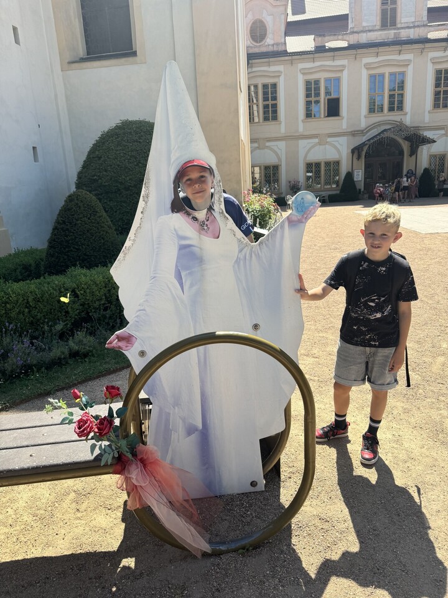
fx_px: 414
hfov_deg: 56.8
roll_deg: +2.7
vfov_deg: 71.6
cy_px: 299
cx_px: 224
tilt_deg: -15.0
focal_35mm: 24
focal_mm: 6.76
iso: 80
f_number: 1.78
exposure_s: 1/2506
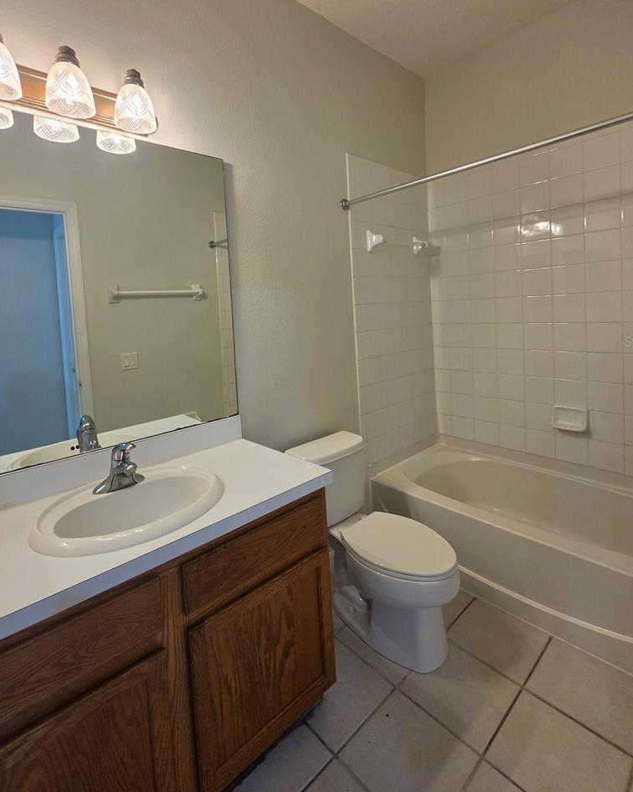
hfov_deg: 80.3
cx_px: 309
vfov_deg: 92.6
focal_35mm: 16
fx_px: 375
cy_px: 341
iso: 160
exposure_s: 1/120
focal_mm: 2.2
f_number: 1.9
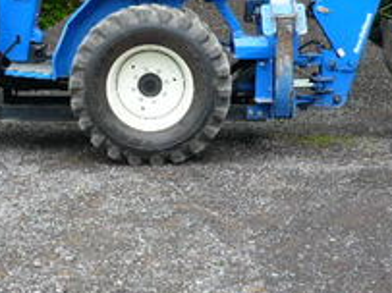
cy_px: 48
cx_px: 76
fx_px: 928
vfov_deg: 17.8
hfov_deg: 23.5
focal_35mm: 82
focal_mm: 5.8
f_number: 2.8
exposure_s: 1/60
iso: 100
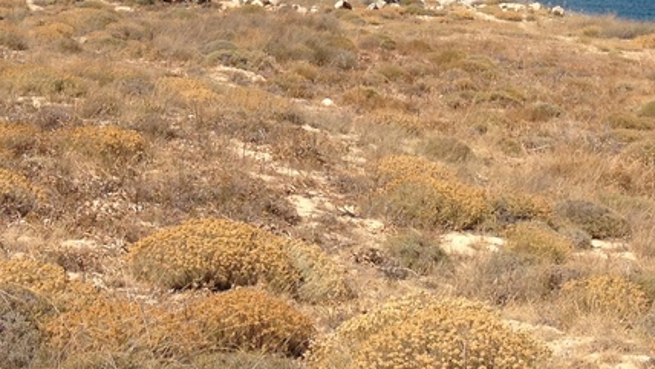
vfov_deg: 10.8
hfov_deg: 19.8
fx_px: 1859
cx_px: 523
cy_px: -227
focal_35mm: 107
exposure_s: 1/1842
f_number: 2.4
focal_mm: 4.28
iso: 50
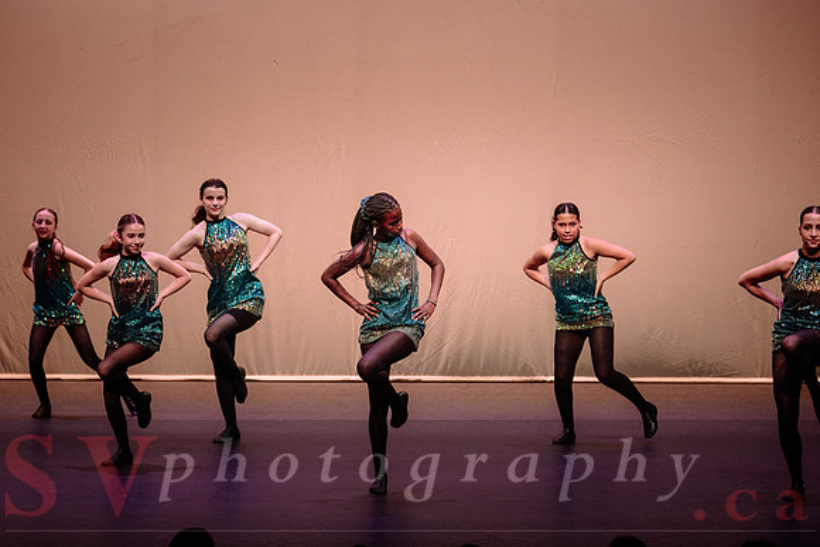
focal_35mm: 136
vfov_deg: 10.1
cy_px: 304
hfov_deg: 15.0
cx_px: 360
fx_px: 3110
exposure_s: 1/400
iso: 1250
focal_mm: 120
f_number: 3.5
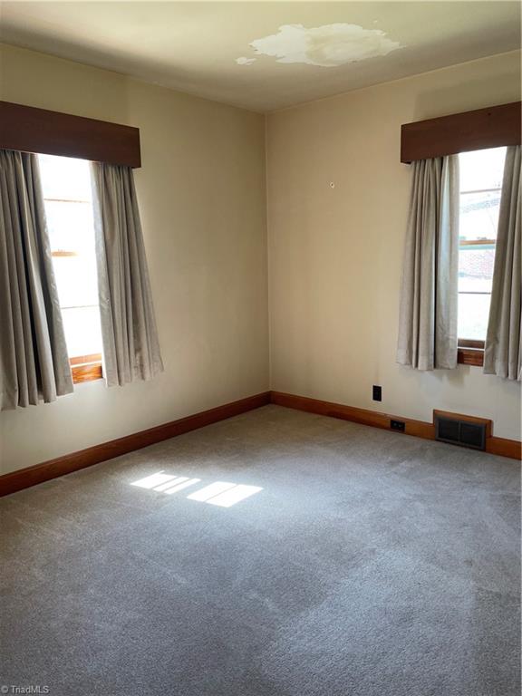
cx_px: 261
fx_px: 523
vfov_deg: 67.3
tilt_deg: -9.7
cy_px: 348
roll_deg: +1.6
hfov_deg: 53.1
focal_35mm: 26
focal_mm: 4.2
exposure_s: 1/60
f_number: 1.6
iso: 80
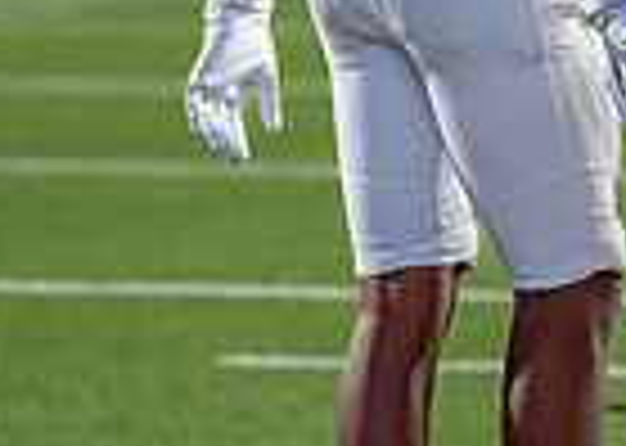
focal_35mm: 544
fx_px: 9662
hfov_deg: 3.7
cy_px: -322
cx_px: 881
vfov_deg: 2.6
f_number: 2.8
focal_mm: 123
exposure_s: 1/1250
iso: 2000
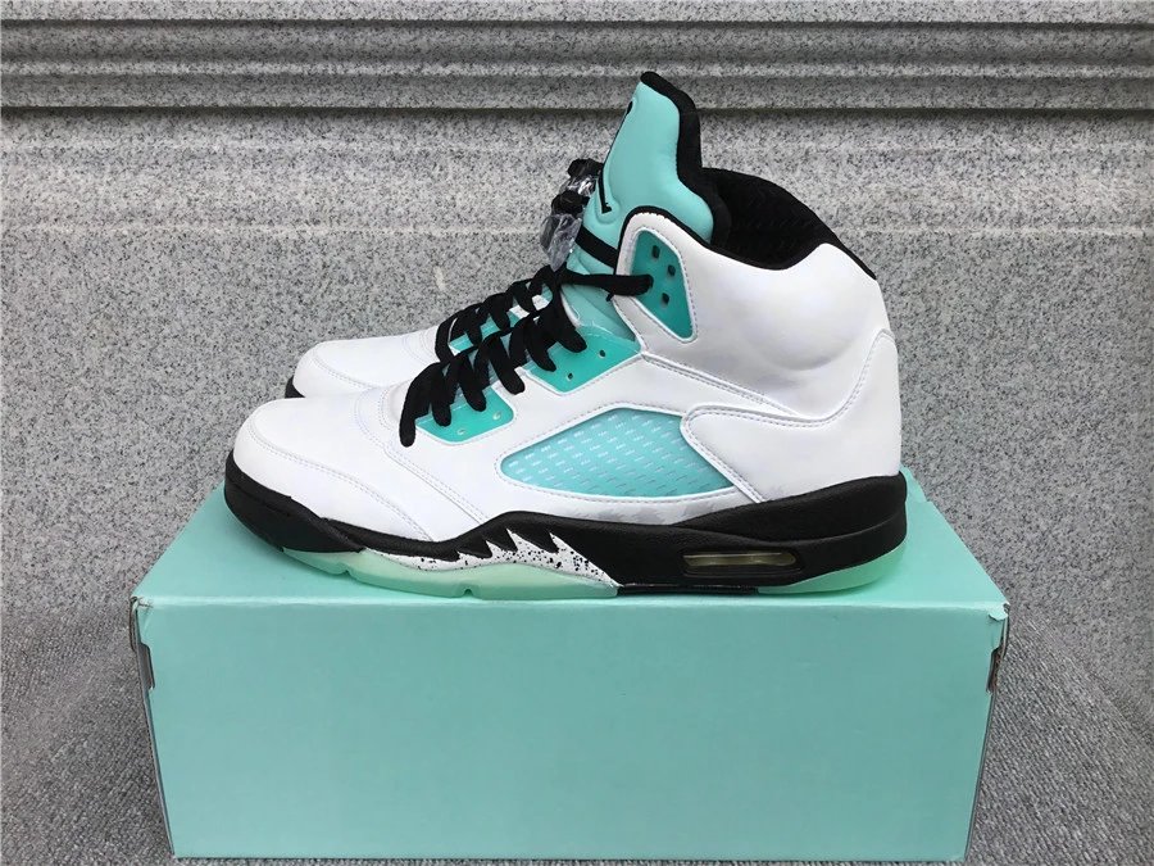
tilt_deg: -18.3
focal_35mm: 31
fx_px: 1033
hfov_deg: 58.4
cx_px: 577
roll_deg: +0.2
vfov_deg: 45.4
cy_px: 433
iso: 25
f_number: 2.4
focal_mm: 3.3
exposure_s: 1/245
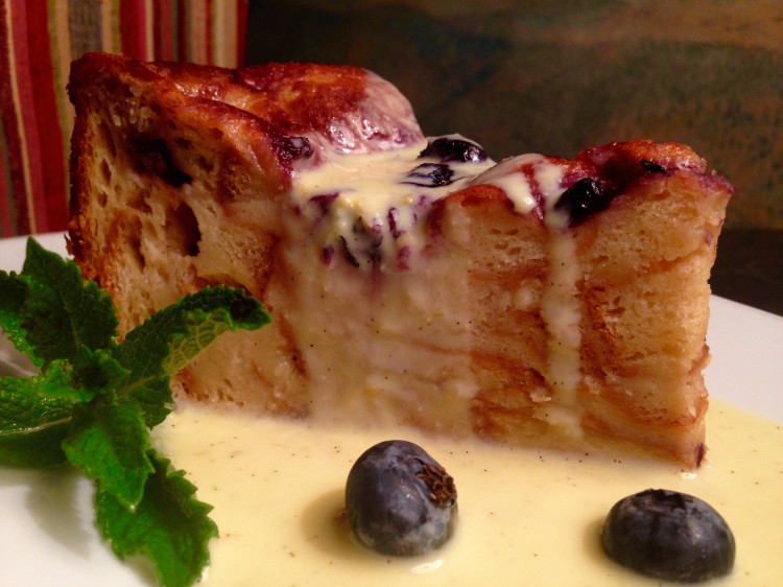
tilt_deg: -18.0
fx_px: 746
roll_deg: -1.3
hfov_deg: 55.4
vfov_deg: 42.9
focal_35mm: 33
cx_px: 392
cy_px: 294
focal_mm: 4.12
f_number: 2.4
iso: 80
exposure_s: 1/20
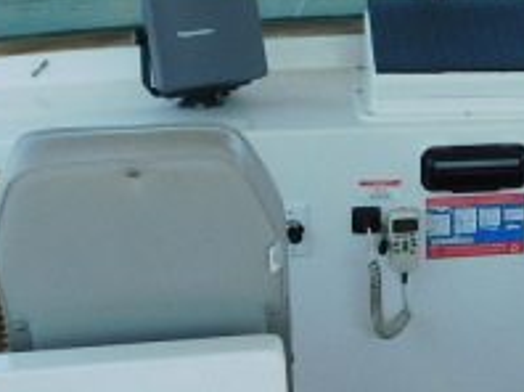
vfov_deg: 15.9
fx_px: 1406
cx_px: 558
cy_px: 172
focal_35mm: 93
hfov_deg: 20.3
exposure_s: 1/500
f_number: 3
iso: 125
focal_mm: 4
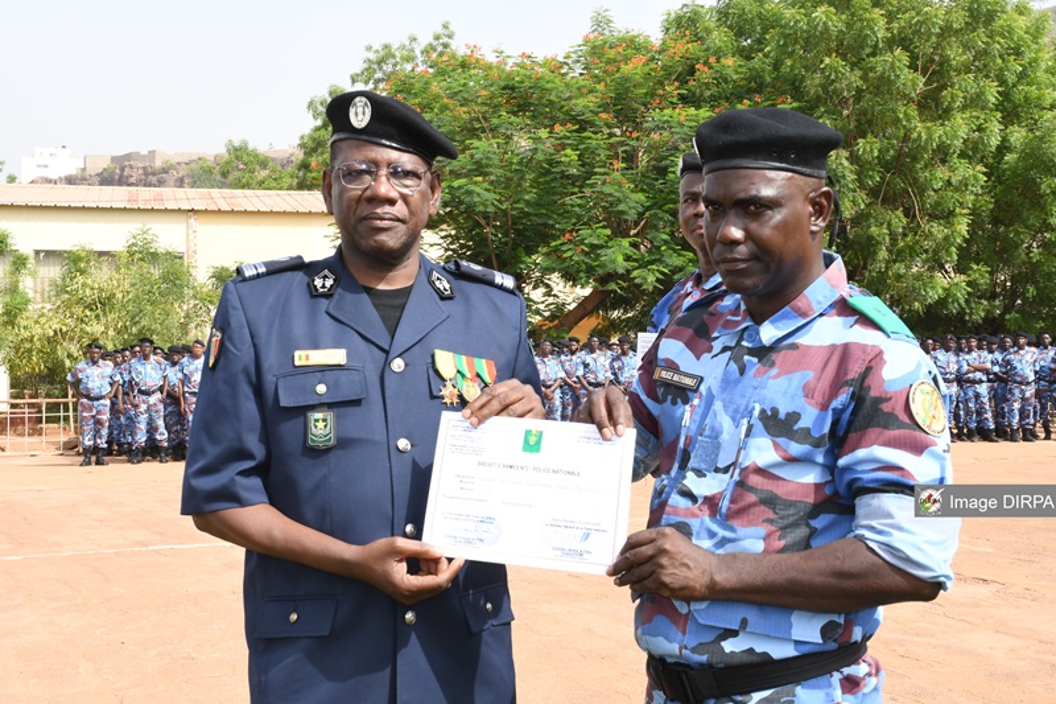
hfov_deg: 35.1
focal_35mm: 57
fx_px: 1672
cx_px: 528
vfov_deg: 23.8
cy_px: 352
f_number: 14
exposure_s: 1/125
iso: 400
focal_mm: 38
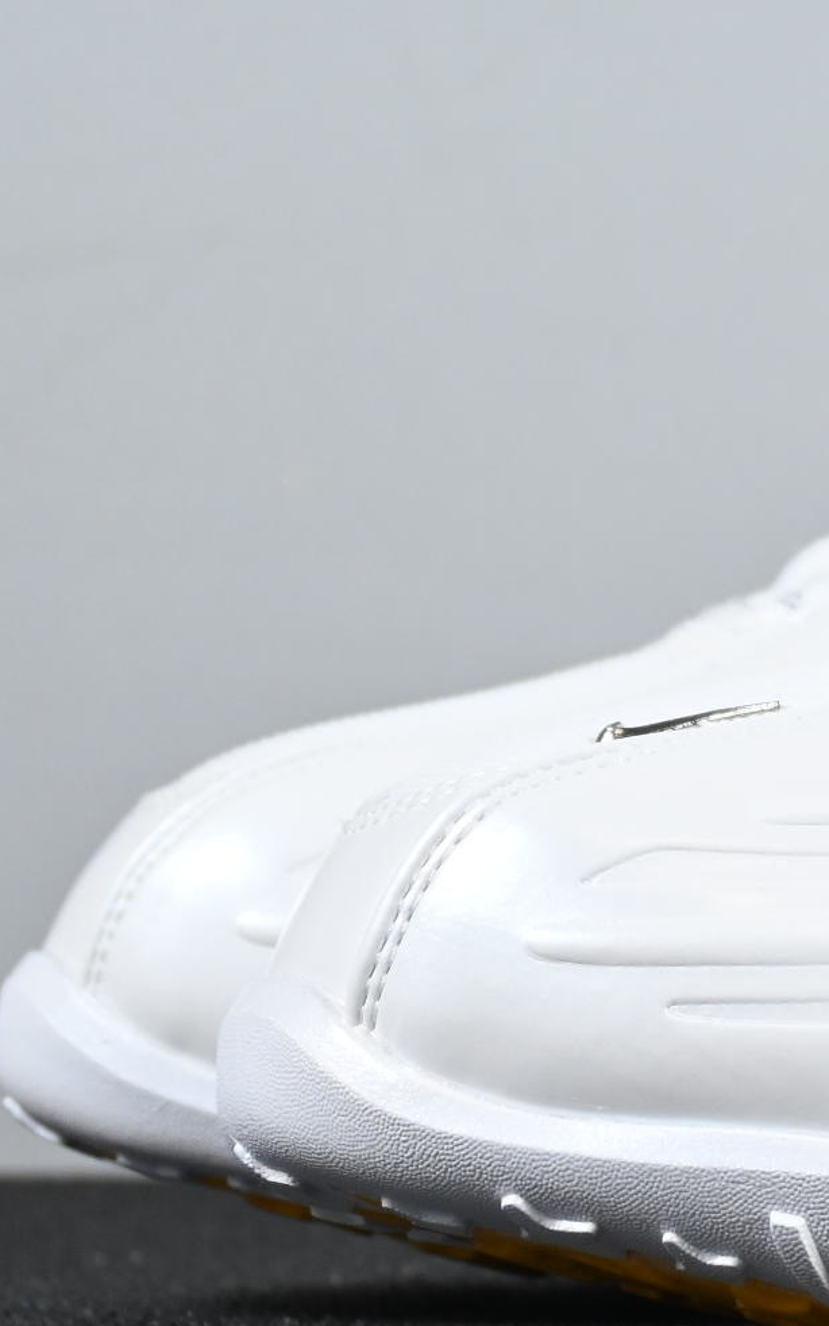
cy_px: 541
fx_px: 5638
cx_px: 1500
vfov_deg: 13.4
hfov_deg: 8.1
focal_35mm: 156
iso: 400
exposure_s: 1/125
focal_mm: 36
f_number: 5.3
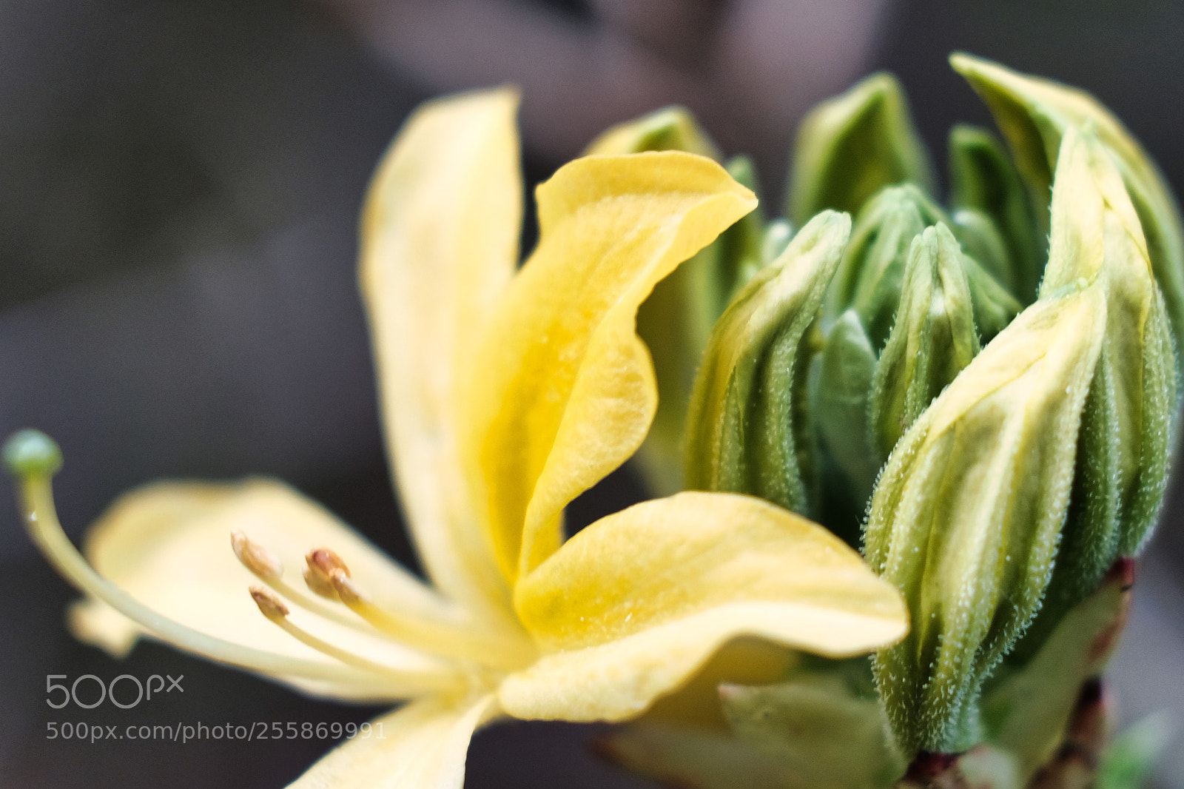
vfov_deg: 16.4
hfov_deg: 24.5
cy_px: 394
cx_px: 592
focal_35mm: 83
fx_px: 2729
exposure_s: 1/60
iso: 500
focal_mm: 55
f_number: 4.5
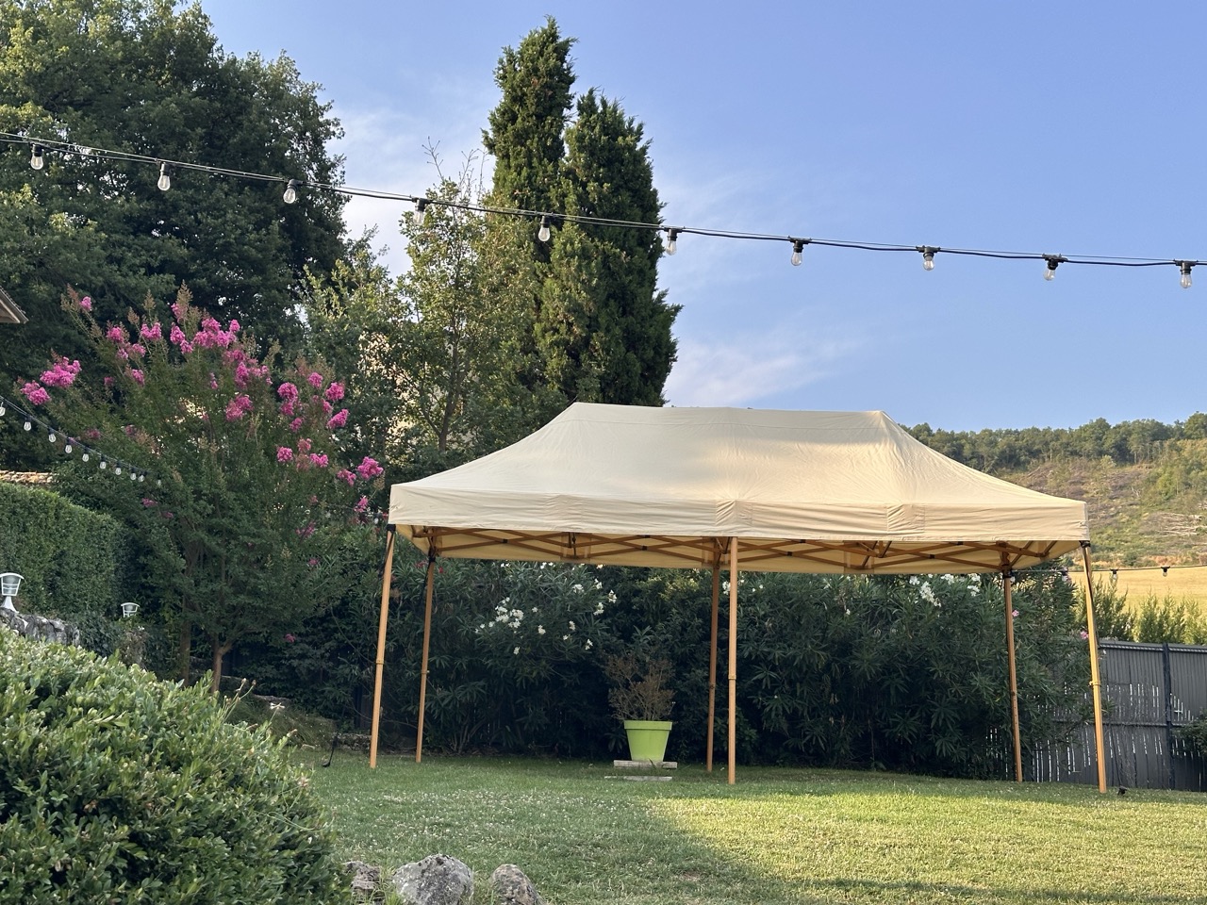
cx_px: 604
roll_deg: -0.6
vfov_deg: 30.3
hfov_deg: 39.7
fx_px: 1674
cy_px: 452
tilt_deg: +10.5
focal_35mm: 48
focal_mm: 6.86
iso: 64
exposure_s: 1/1639
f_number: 1.78
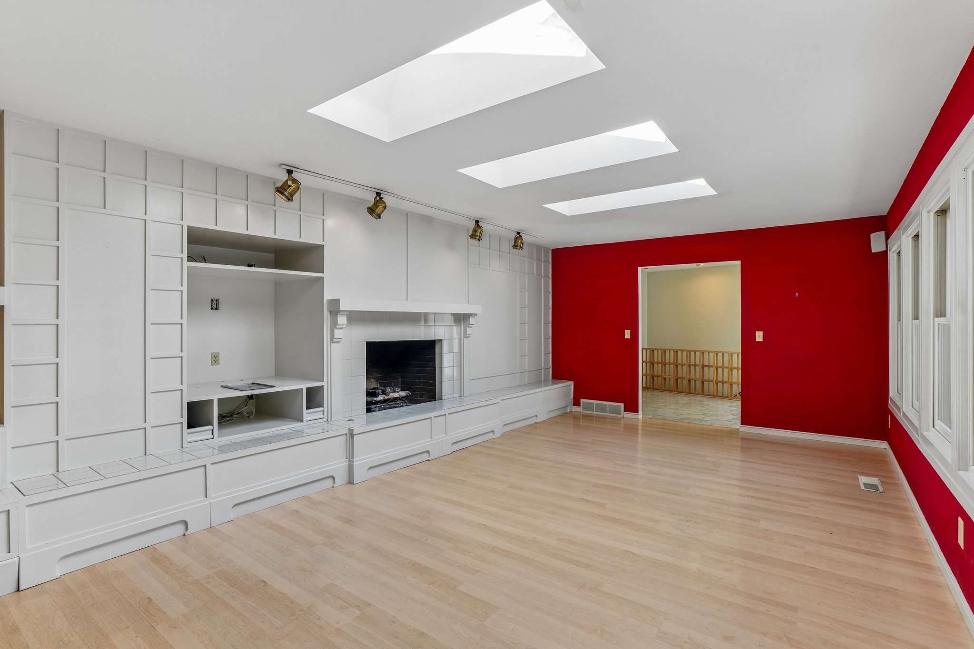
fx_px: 460
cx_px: 487
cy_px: 324
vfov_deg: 70.4
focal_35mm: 17
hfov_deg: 93.3
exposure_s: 1/60
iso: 400
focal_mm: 17
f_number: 8
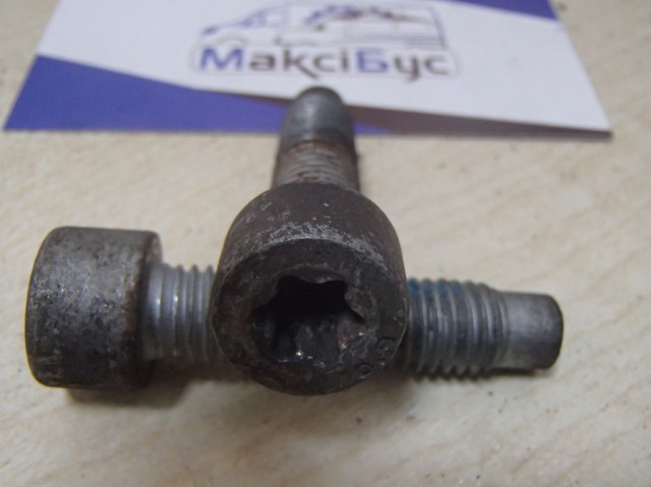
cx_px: 326
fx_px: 695
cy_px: 244
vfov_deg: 38.6
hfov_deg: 50.2
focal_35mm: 37
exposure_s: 1/60
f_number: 4.7
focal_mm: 6.64
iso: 800
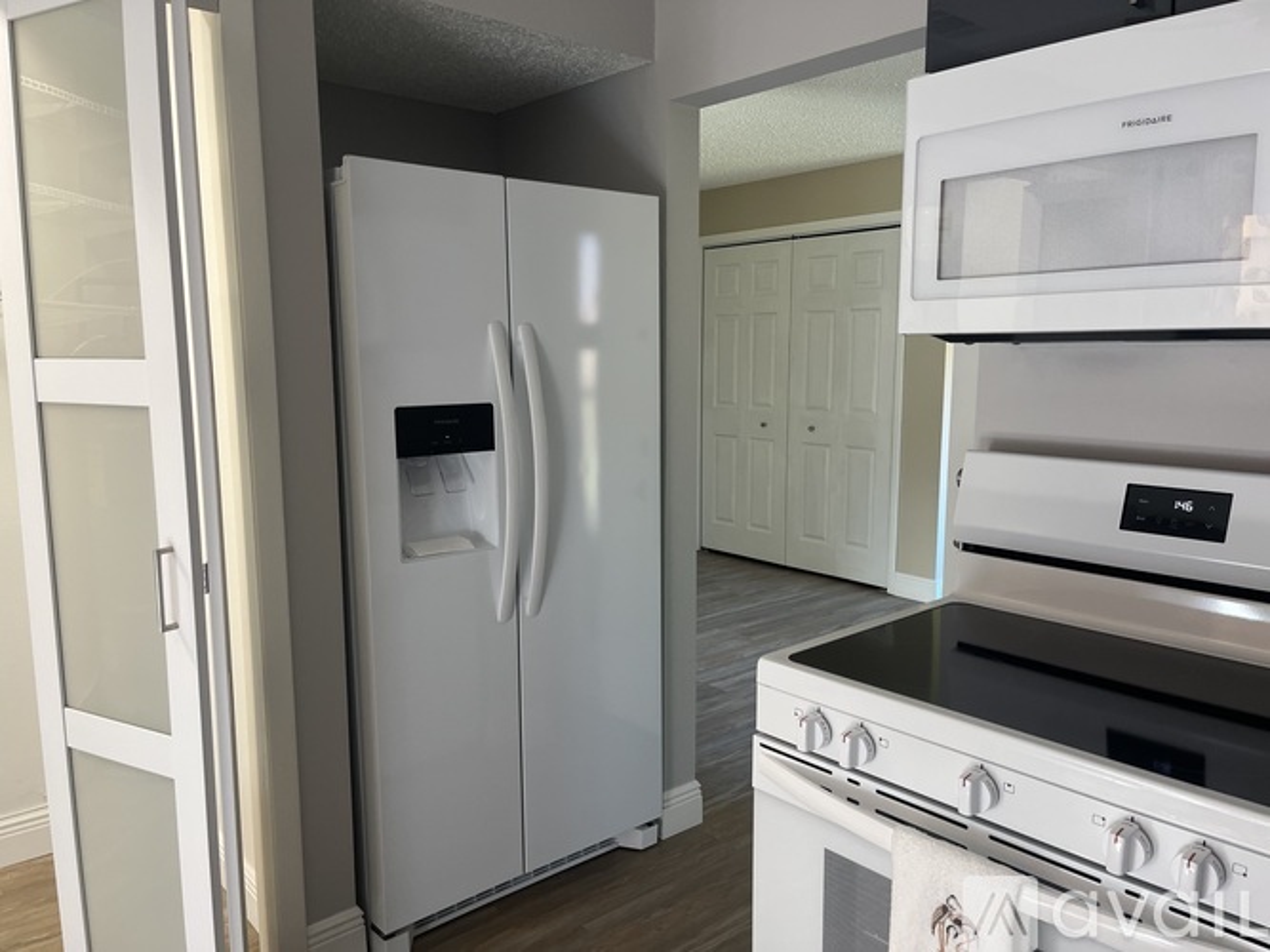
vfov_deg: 53.0
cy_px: 476
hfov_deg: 67.3
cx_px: 635
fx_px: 954
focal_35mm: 26
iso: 100
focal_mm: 5.1
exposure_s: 1/60
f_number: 1.6
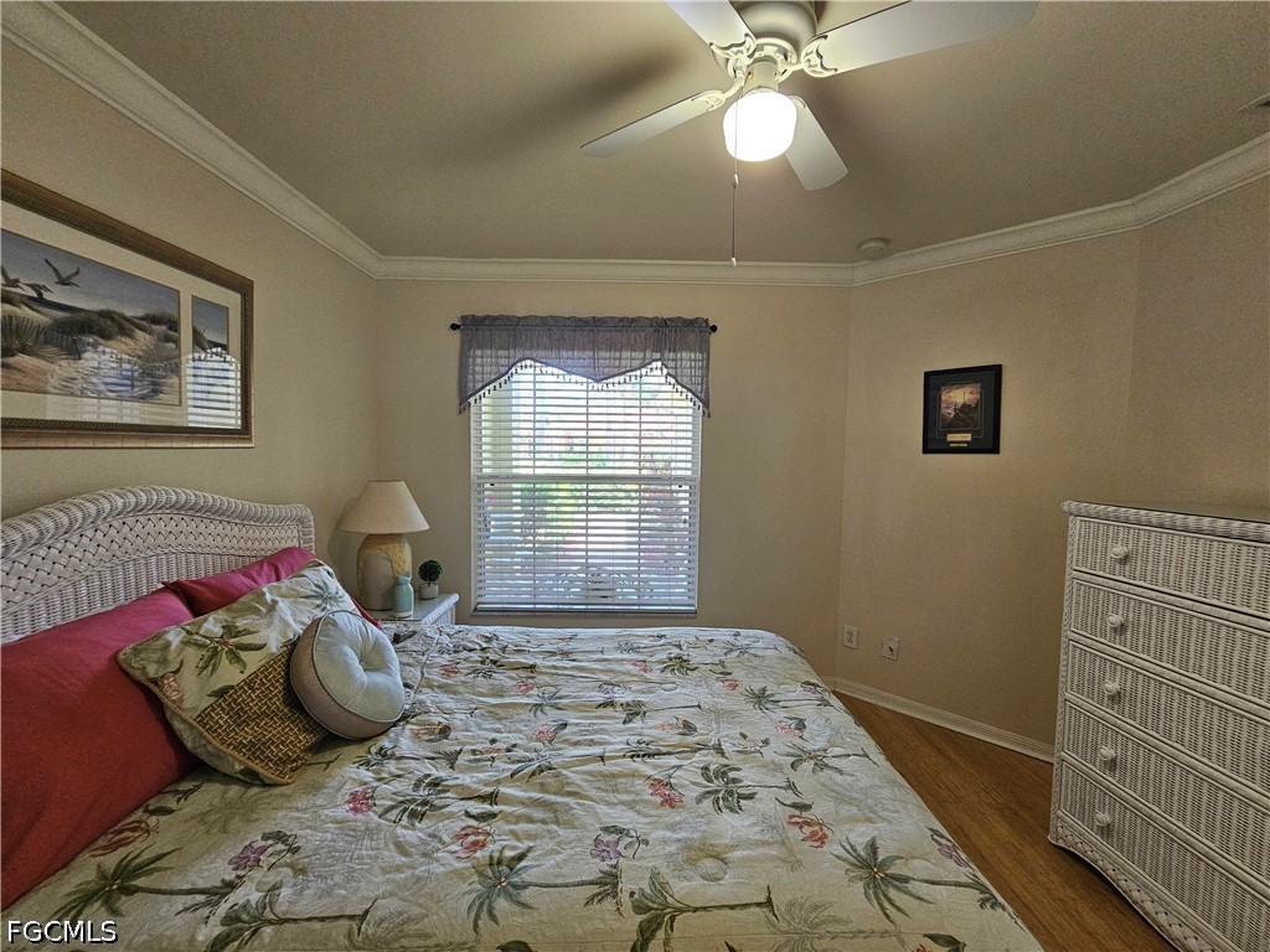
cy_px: 476
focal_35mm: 13
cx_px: 635
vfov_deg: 89.9
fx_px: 477
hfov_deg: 106.2
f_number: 2.2
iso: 320
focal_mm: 2.2
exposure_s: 1/60
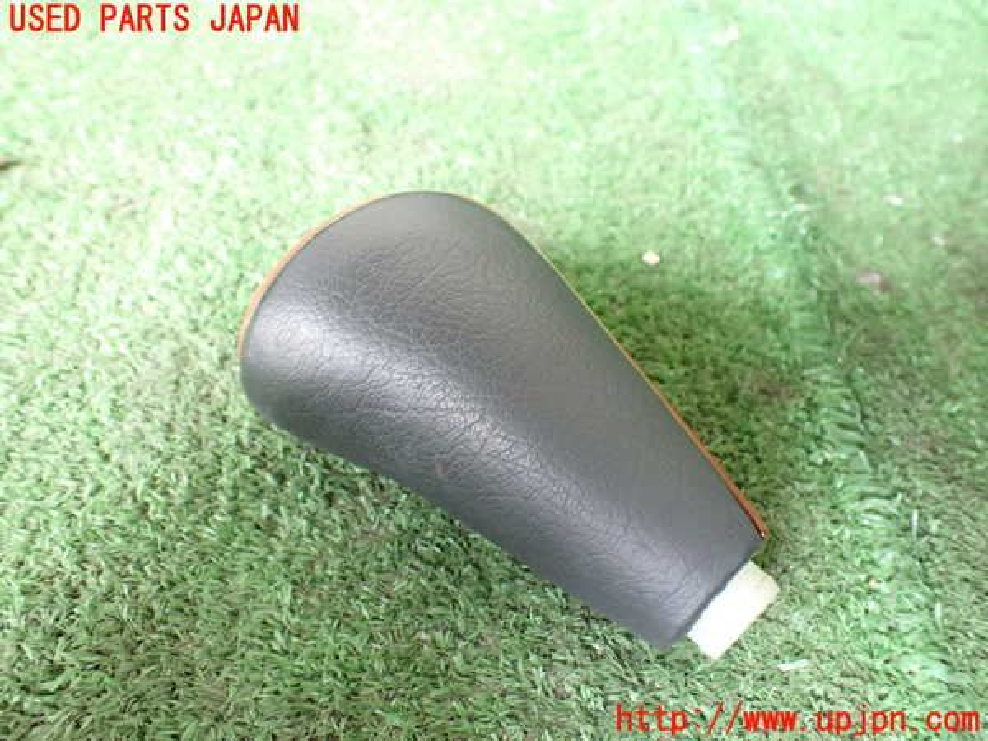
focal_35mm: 30
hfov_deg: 60.0
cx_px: 494
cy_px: 370
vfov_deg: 46.8
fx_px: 856
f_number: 2.3
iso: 800
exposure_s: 1/80
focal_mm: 5.4
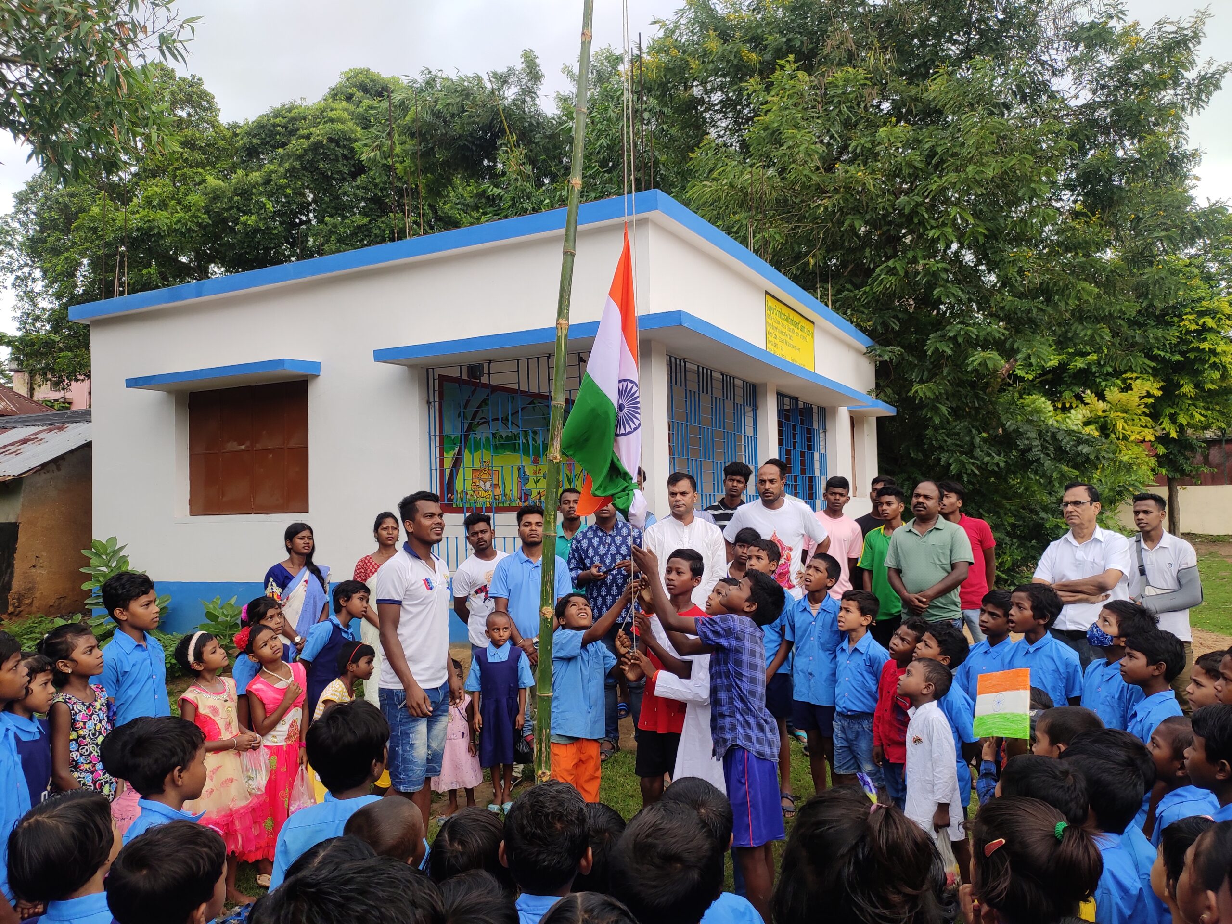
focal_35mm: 25
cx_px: 616
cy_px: 462
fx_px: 890
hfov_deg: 69.4
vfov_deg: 54.9
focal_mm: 4.74
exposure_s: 1/374
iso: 112
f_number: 1.79
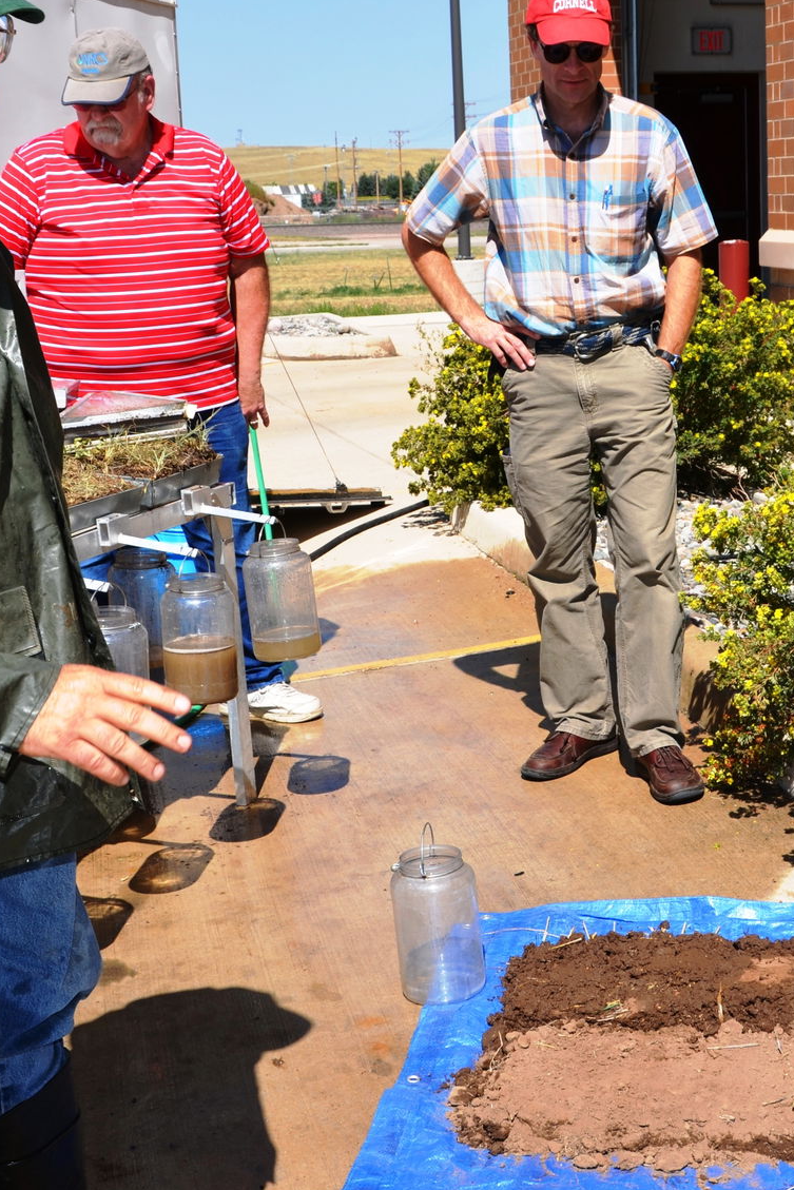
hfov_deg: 24.0
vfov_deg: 35.6
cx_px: 580
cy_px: 548
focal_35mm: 56
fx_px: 1852
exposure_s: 1/250
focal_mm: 22
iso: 100
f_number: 8
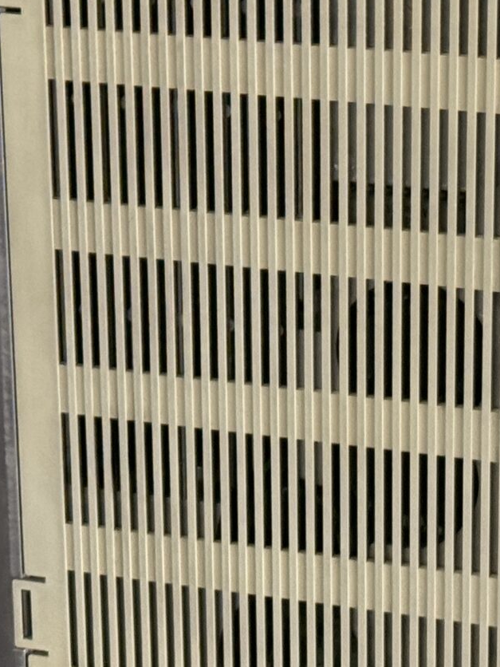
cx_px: 184
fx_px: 2831
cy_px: 158
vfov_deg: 13.4
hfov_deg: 10.1
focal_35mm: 147
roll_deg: +0.2
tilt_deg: -18.7
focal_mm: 6.76
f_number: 1.78
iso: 200
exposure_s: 1/50
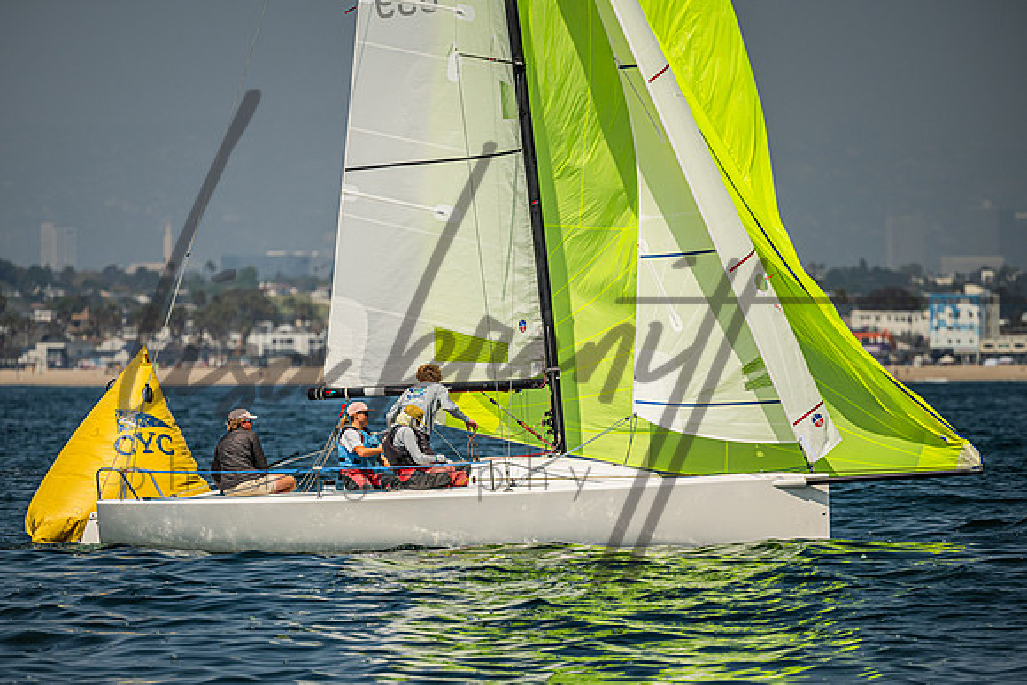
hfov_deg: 5.3
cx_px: 452
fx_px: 11047
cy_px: 393
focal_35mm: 387
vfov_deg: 3.6
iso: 200
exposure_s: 1/4000
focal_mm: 330
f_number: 5.3
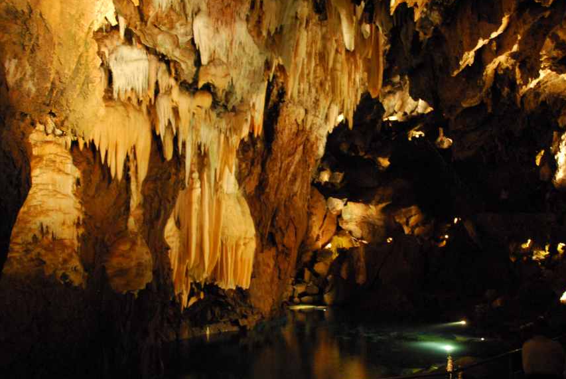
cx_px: 297
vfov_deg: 37.0
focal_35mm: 36
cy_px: 198
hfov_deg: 53.1
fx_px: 567
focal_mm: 20
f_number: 3.5
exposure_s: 1/3
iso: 1600
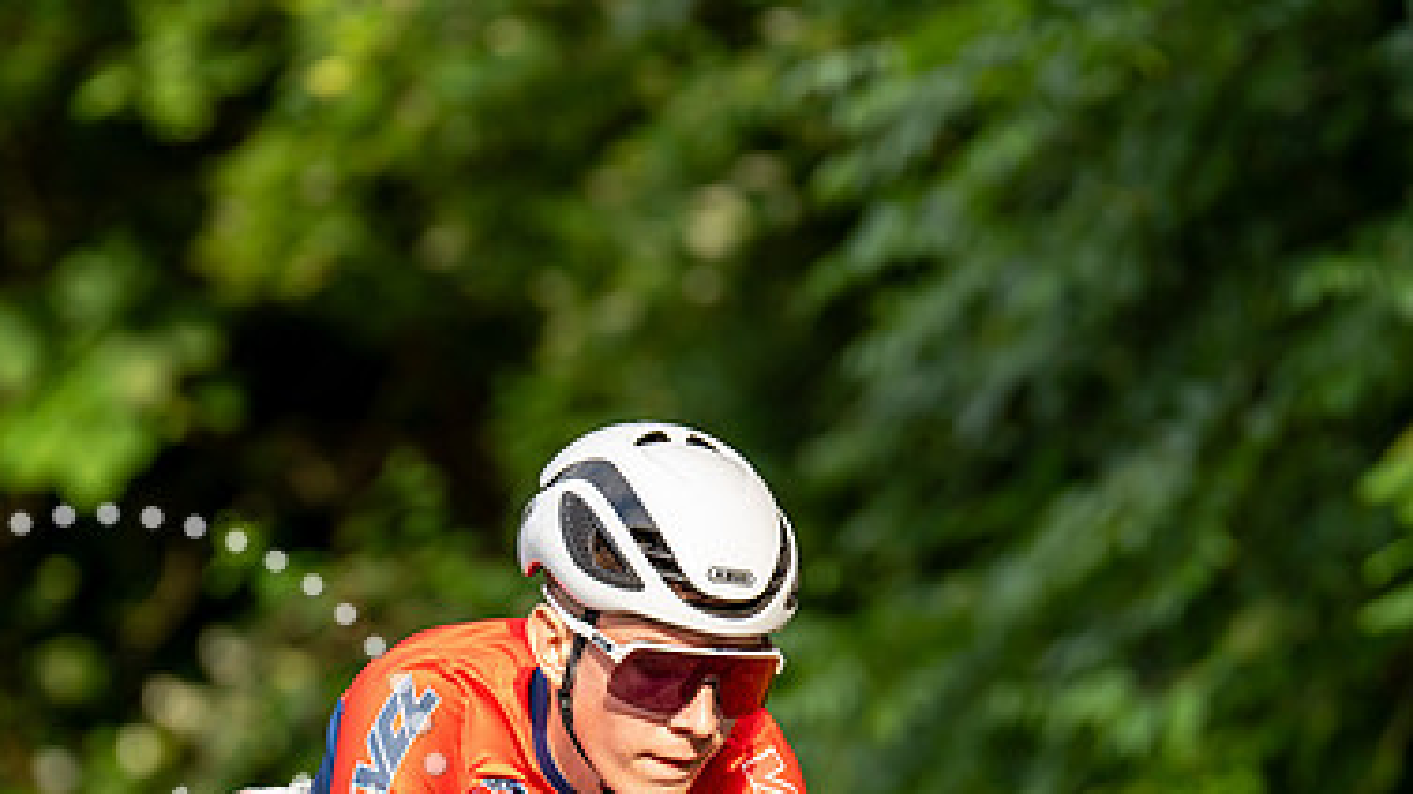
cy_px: 665
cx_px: 690
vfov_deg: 3.8
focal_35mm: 322
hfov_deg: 6.7
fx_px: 12064
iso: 400
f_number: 3.5
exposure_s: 1/800
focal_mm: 200
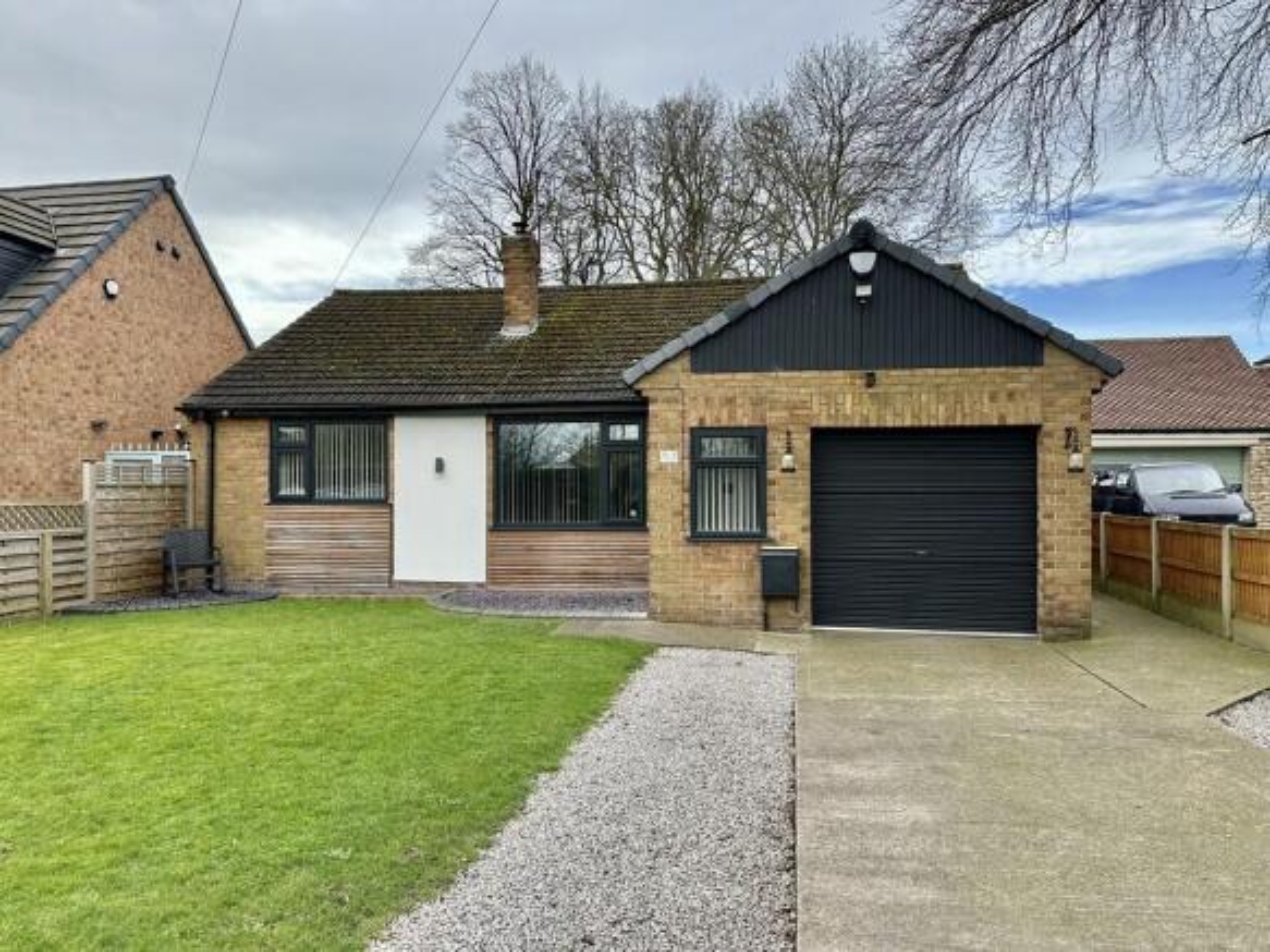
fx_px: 880
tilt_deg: +0.5
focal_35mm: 24
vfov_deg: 56.8
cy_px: 476
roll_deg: +0.4
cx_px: 635
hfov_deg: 71.6
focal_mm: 6.86
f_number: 1.78
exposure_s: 1/1212
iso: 80
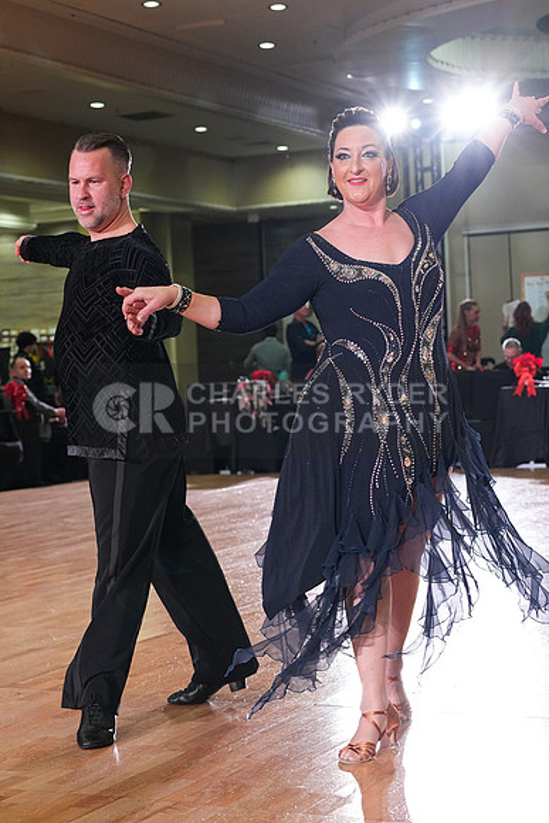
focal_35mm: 70
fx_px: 1600
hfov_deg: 19.5
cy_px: 412
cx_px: 274
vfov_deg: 28.8
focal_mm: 70
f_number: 5.6
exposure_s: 1/320
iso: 5000
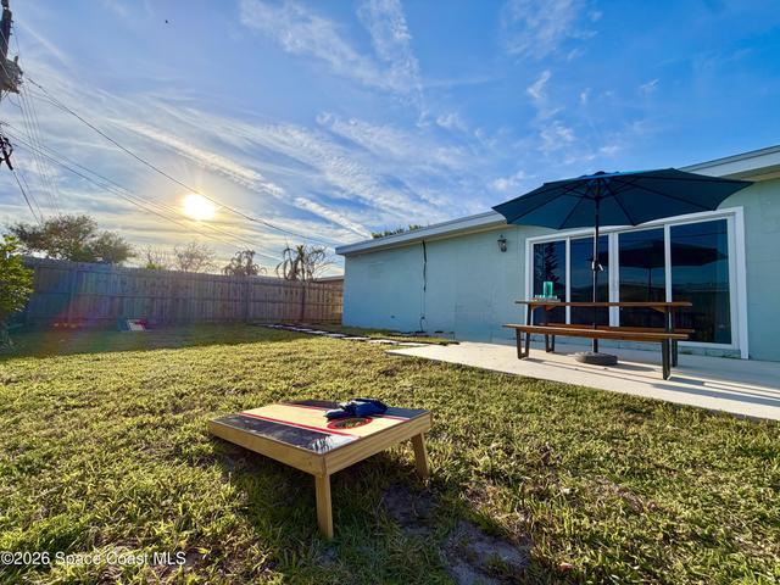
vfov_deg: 85.7
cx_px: 390
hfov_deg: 102.1
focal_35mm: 14
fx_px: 315
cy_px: 292
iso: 25
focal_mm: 2.22
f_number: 2.2
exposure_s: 1/1189
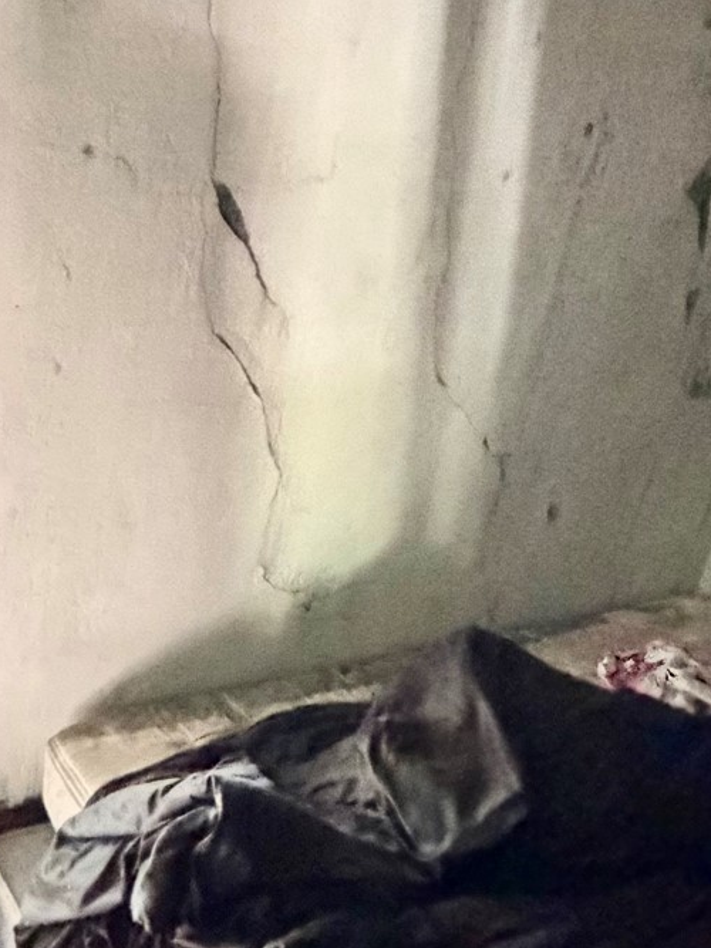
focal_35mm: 43
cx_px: 415
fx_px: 1178
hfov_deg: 33.5
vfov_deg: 43.8
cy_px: 497
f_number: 2.2
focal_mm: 2.22
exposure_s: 1/23
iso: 3200
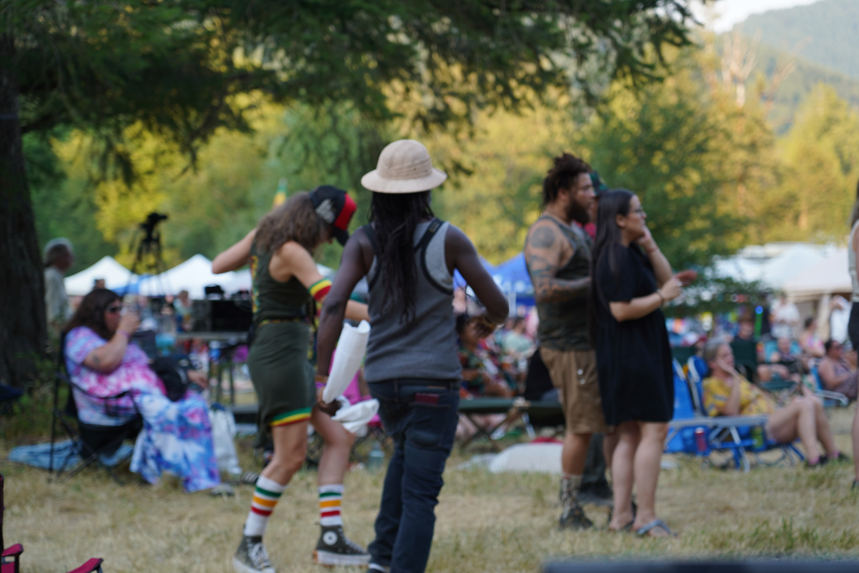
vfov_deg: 13.0
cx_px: 430
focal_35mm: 105
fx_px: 2505
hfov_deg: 19.5
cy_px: 286
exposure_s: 1/125
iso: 160
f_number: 4
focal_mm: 105
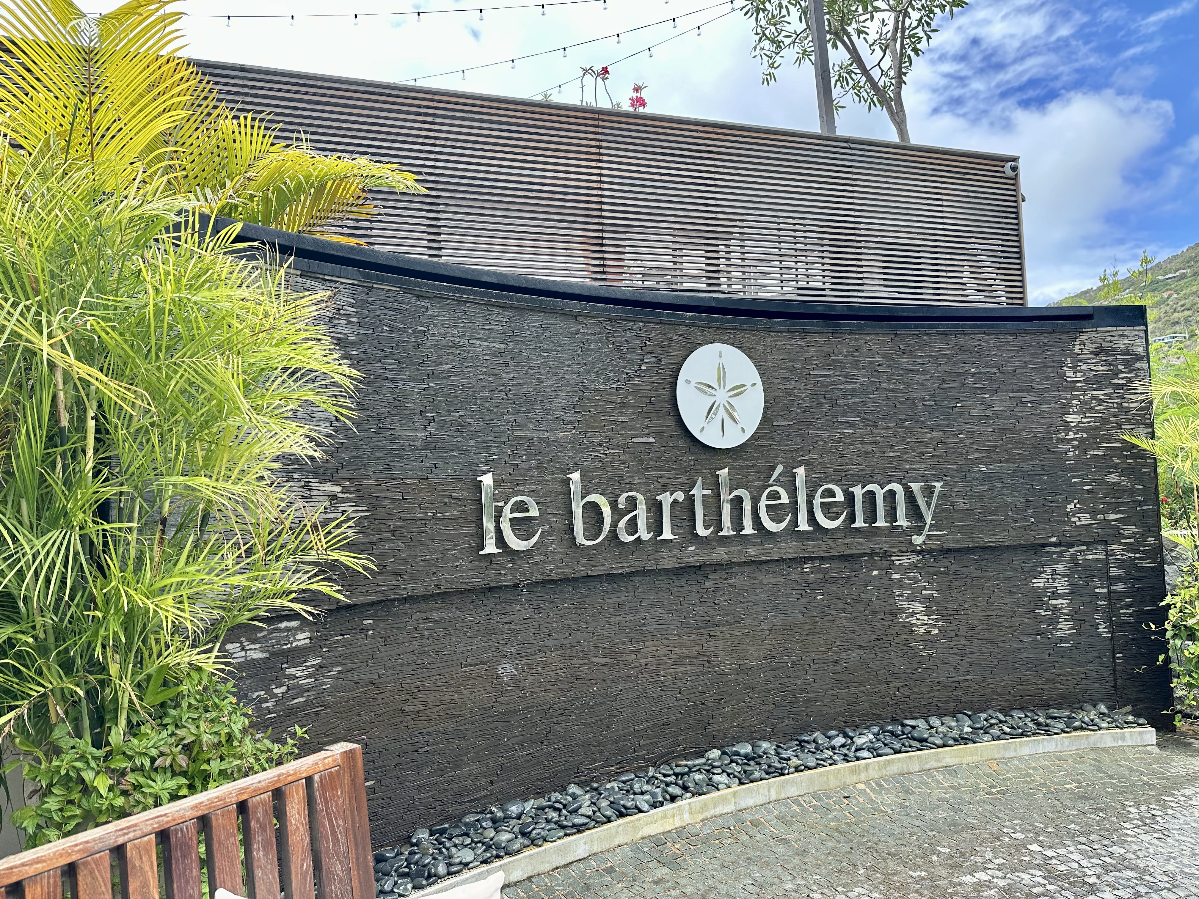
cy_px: 450
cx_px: 600
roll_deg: +1.1
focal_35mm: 24
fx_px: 831
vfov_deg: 56.8
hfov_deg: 71.6
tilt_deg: +2.5
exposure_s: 1/1009
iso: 80
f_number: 1.78
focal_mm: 6.86
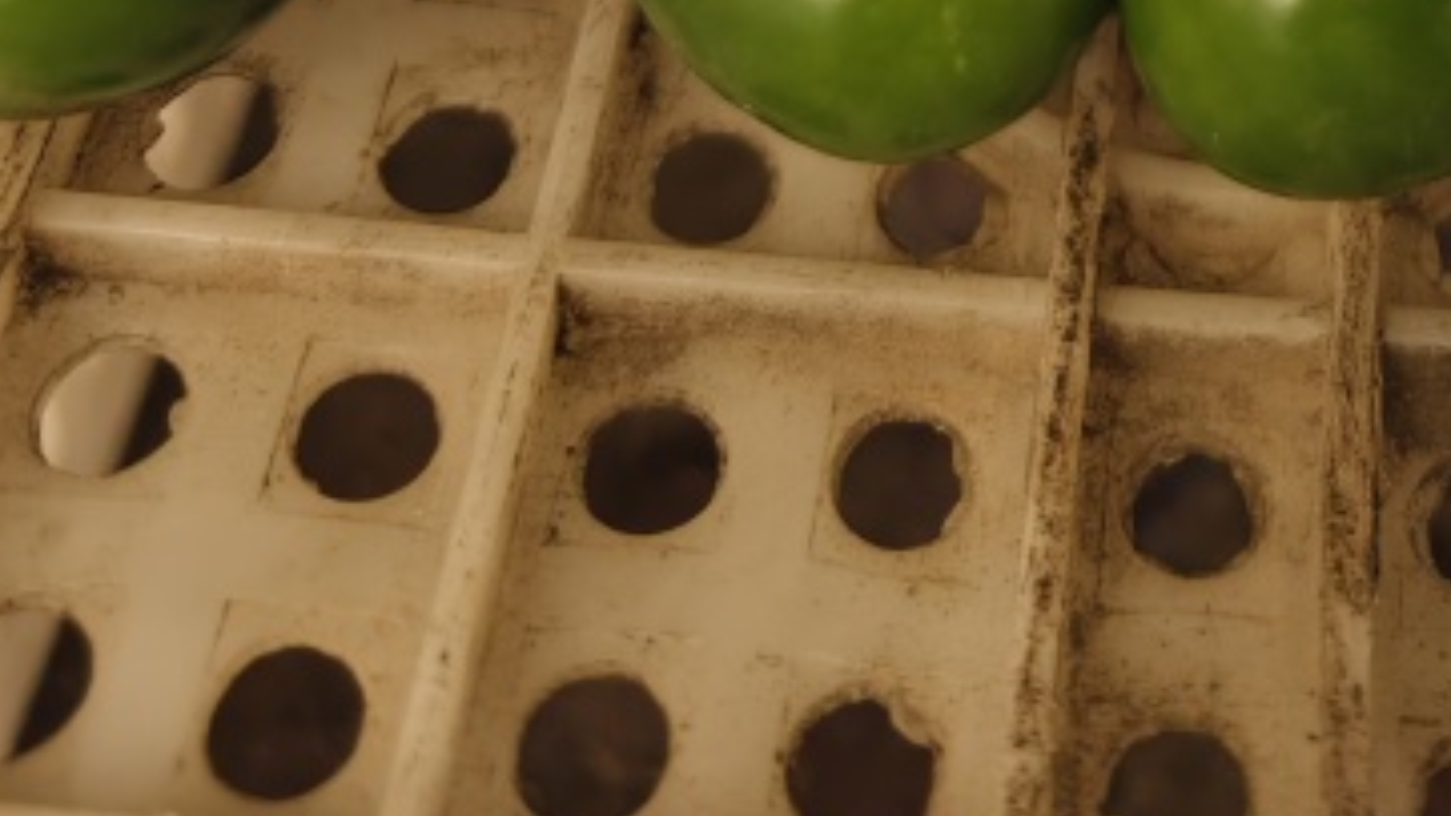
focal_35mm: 74
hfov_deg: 27.6
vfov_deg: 12.6
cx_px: 1302
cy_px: -1164
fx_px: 2847
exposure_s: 1/100
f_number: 1.75
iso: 404
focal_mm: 8.67
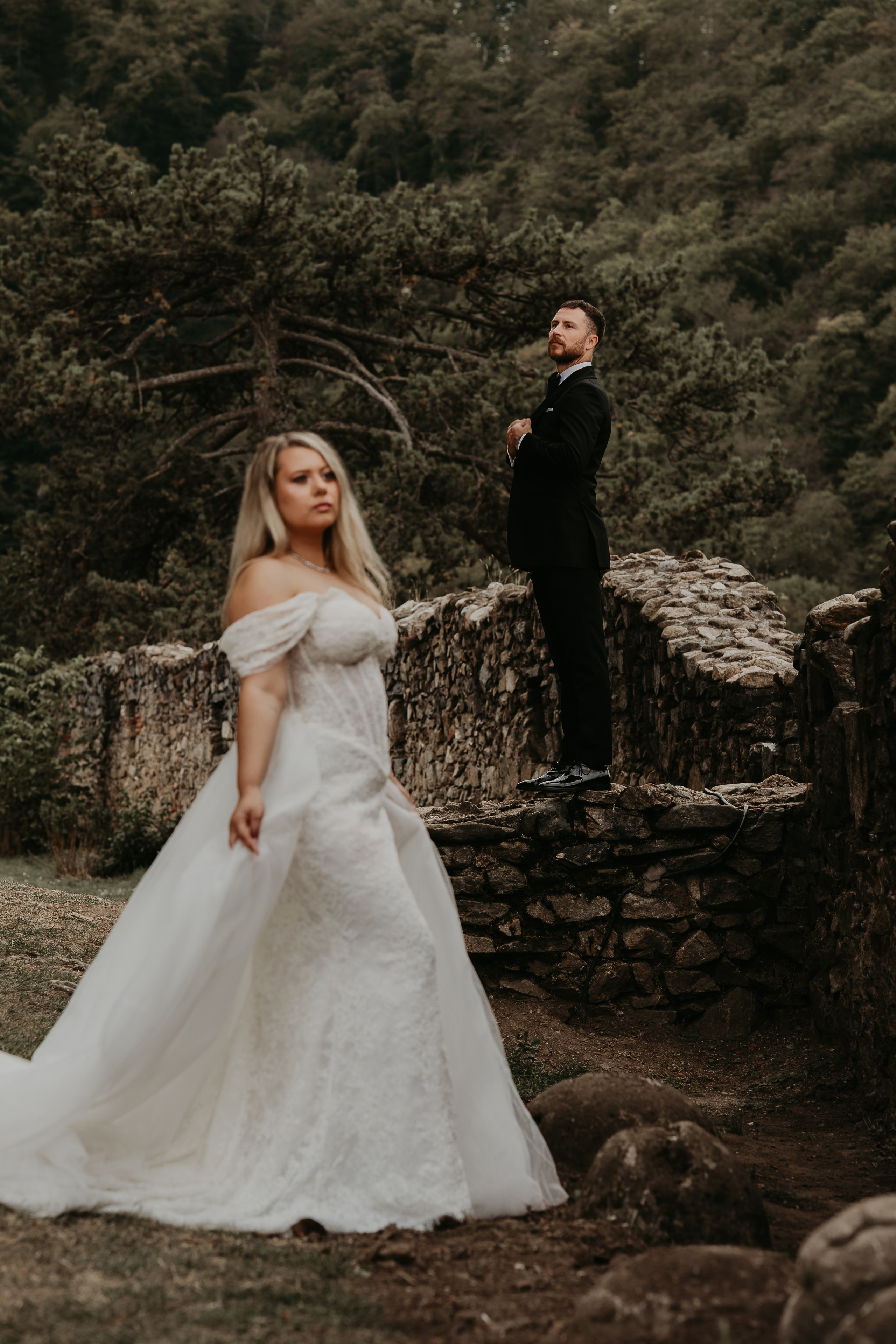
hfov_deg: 16.1
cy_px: 672
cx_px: 448
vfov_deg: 23.9
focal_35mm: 85
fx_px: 3173
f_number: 4.5
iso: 100
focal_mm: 85
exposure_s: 1/80
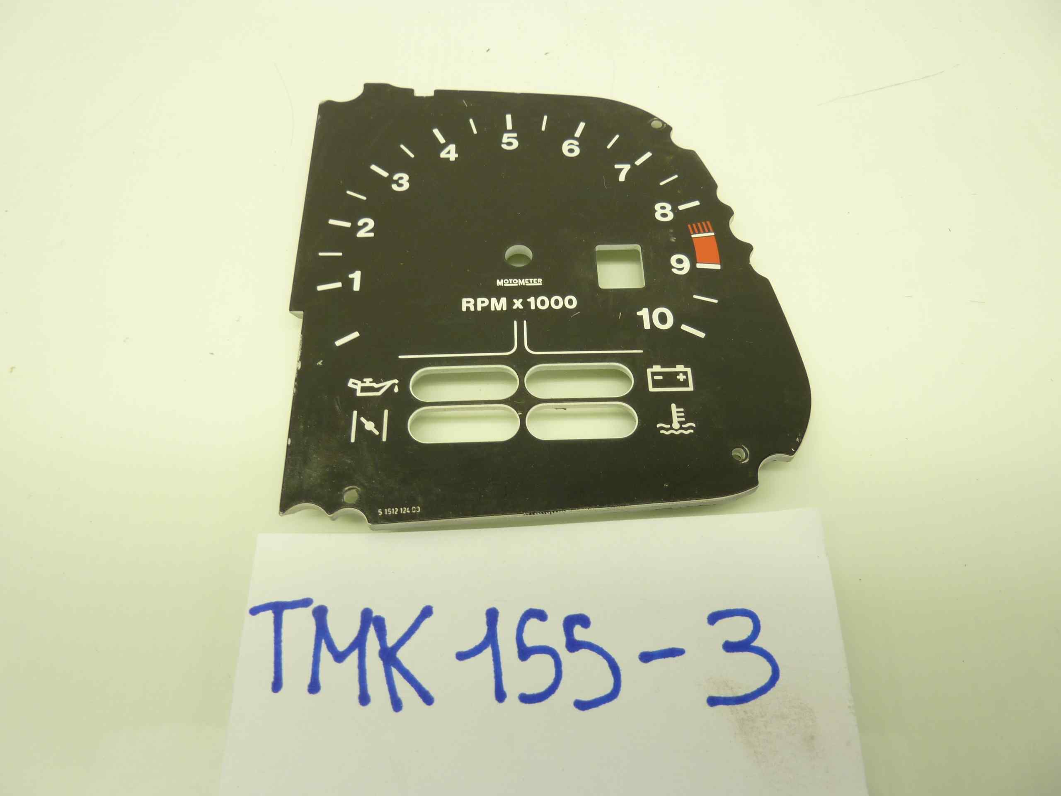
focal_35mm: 25
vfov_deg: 54.9
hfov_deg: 69.4
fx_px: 766
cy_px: 398
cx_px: 530
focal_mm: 4.1
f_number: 3.3
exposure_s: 1/25
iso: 80
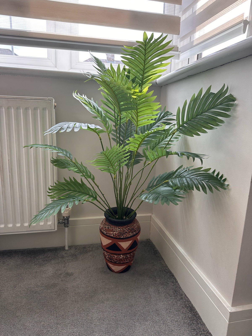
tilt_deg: -11.7
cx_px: 126
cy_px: 168
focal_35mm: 24
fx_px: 233
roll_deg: -3.0
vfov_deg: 71.6
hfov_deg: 56.8
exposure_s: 1/142
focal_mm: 6.86
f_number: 1.78
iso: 100
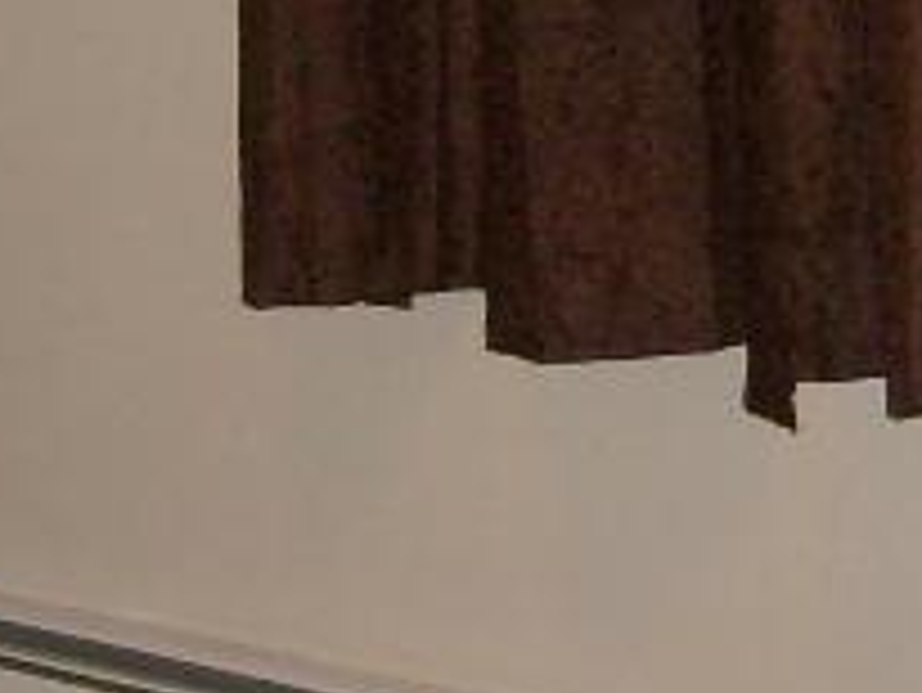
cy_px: 68
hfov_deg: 11.3
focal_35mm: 175
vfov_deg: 8.5
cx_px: 580
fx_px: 4664
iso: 100
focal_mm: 5.8
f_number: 2.8
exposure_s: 1/45
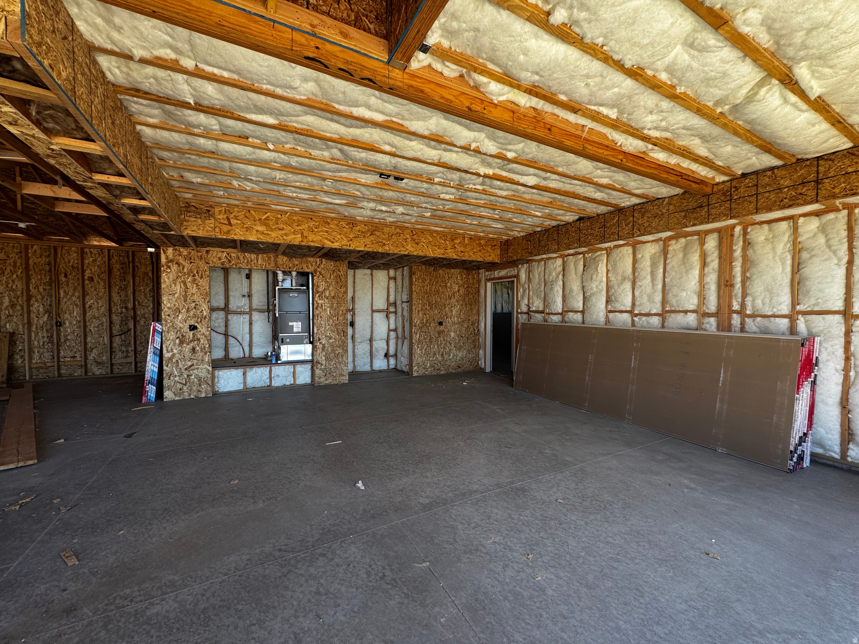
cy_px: 322
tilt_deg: -2.6
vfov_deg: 85.7
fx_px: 347
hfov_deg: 102.1
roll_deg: -0.8
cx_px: 430
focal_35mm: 14
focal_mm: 2.22
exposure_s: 1/153
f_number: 2.2
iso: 40
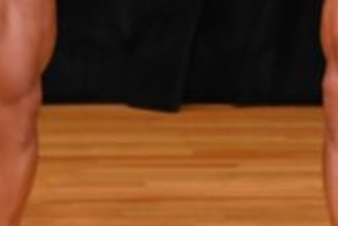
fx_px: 12488
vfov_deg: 1.0
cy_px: -102
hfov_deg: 1.6
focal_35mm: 1329
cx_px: 74
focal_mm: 190
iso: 3200
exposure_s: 1/400
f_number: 5.6
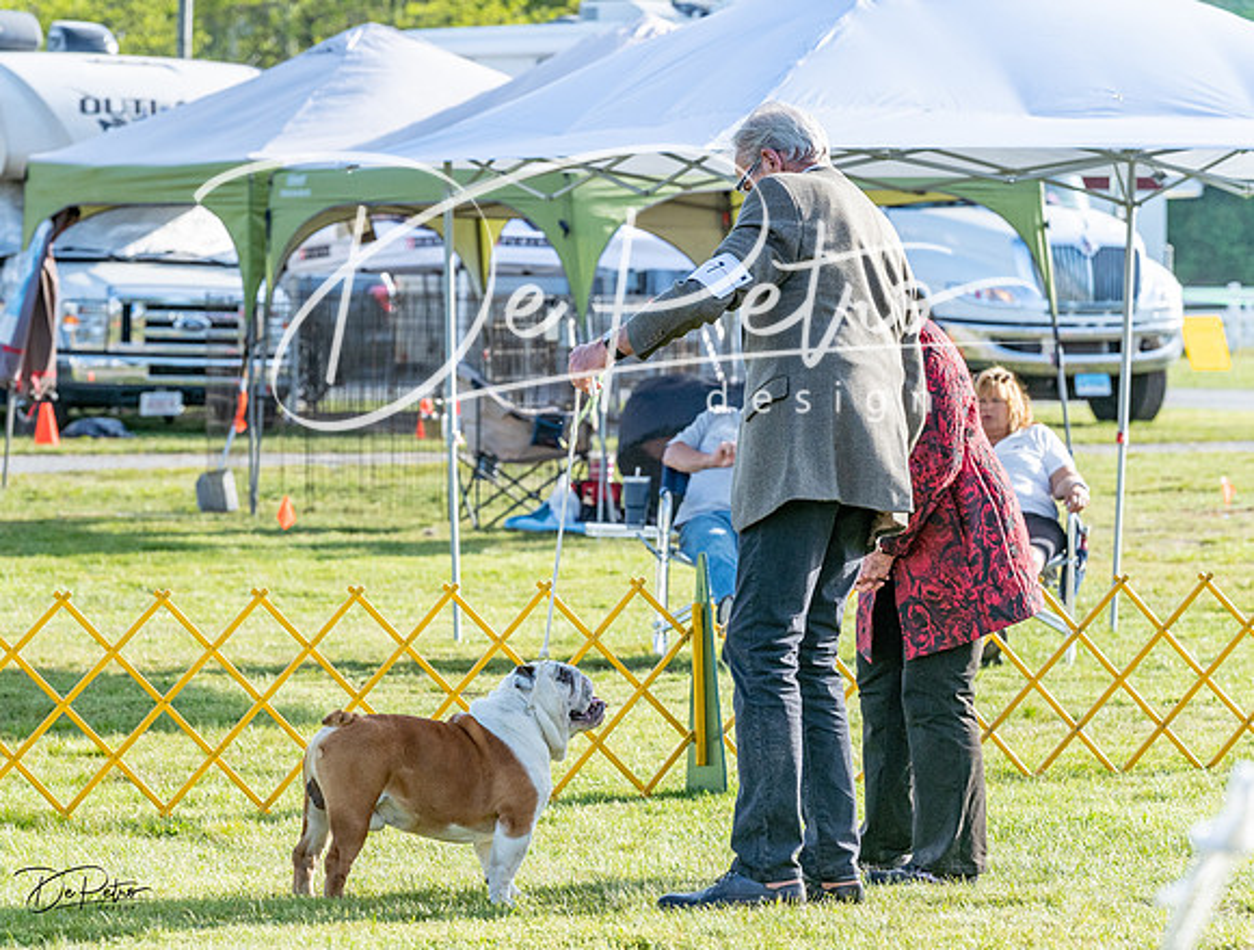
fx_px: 6954
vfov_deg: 7.8
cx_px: 428
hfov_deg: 10.3
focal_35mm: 191
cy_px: 492
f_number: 6.3
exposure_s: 1/1250
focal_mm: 150
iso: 800
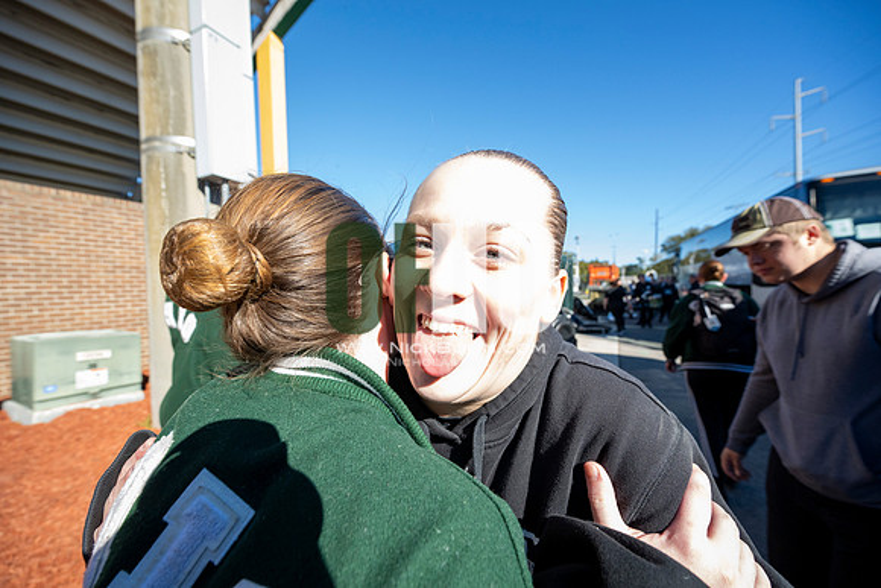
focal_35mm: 14
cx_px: 440
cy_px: 294
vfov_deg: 81.2
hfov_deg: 104.2
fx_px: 343
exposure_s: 1/2000
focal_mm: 14
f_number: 5
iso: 1250
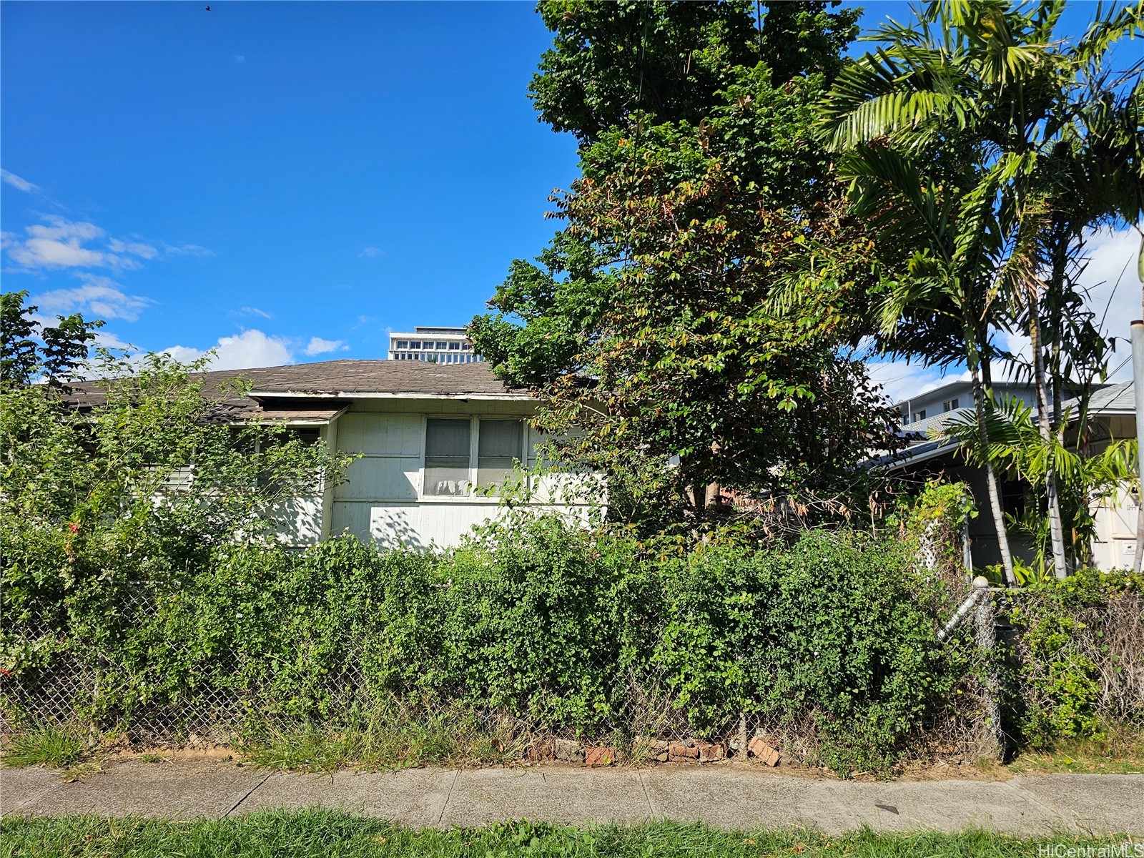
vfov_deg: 58.9
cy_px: 429
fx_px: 760
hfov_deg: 73.9
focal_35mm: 23
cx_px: 572
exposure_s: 1/792
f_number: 1.7
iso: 12
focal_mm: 6.3
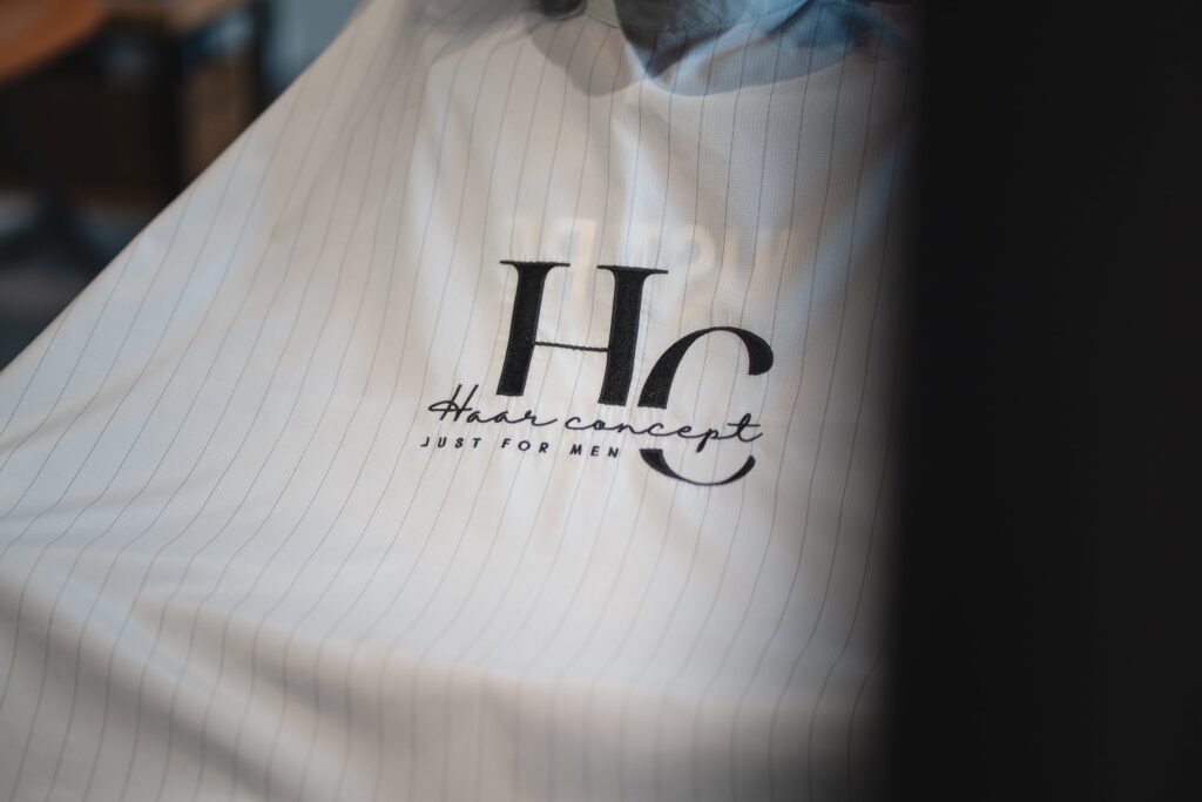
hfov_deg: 23.9
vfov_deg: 16.1
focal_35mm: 85
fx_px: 2838
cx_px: 601
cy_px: 401
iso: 200
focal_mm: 85
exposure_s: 1/250
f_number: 1.8
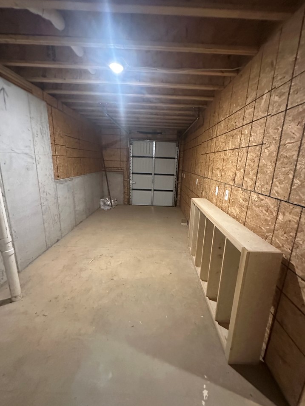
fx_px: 176
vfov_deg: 98.2
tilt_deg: -12.6
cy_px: 206
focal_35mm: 15
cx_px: 157
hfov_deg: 81.7
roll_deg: -2.4
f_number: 2.2
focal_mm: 2.22
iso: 1250
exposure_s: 1/60
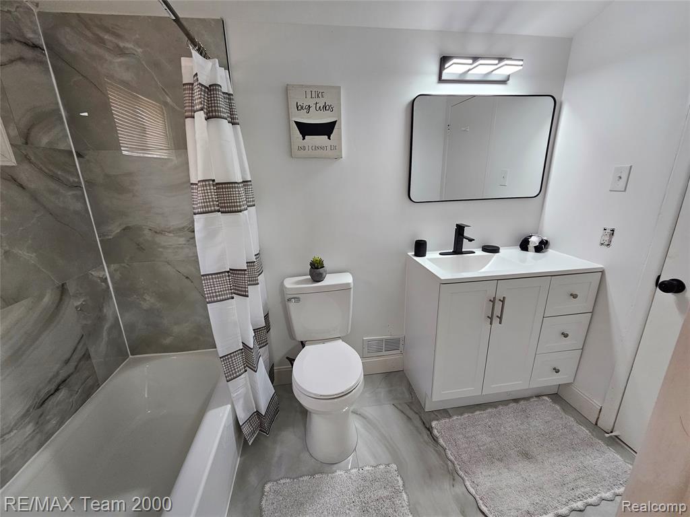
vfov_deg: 89.9
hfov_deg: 106.2
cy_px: 258
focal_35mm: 13
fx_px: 259
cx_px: 345
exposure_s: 1/60
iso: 125
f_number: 2.2
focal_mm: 2.2
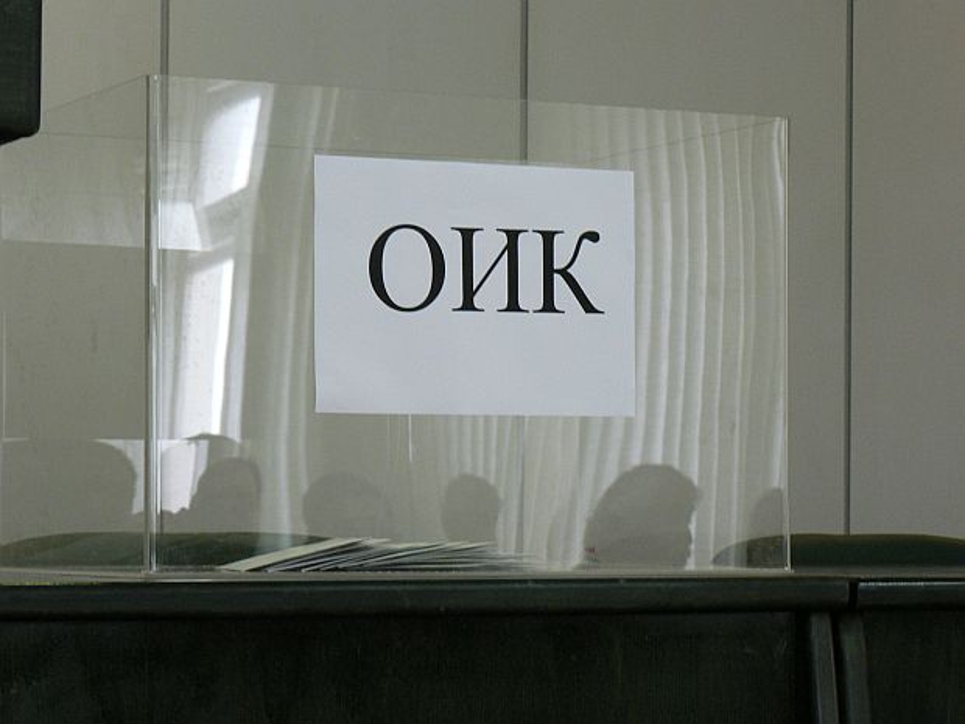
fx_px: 3122
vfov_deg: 13.2
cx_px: 482
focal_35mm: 112
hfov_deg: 17.6
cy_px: 362
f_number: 3.2
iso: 200
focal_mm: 18.6
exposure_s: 1/25
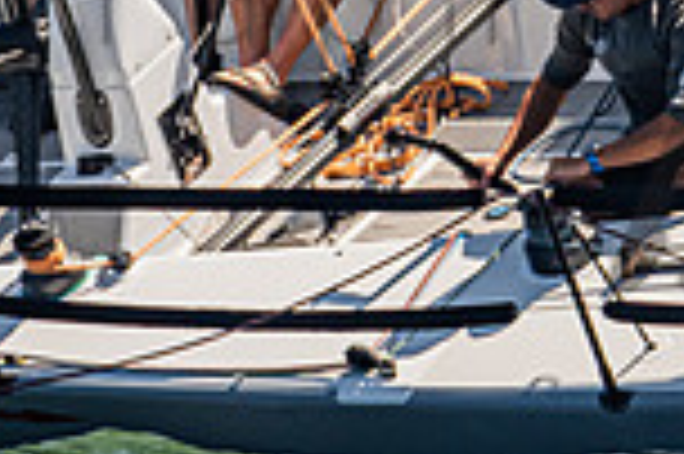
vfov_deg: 0.9
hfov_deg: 1.3
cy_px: -330
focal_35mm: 1592
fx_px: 30215
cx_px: 380
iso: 400
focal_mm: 400
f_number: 8
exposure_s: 1/1600
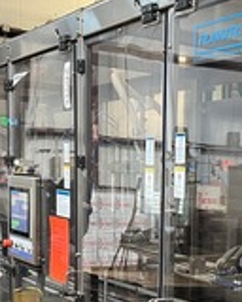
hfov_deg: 19.5
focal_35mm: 76
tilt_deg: -8.4
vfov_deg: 24.5
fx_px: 680
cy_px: 262
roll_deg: -0.9
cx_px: 253
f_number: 1.5
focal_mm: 5.7
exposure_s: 1/60
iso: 200
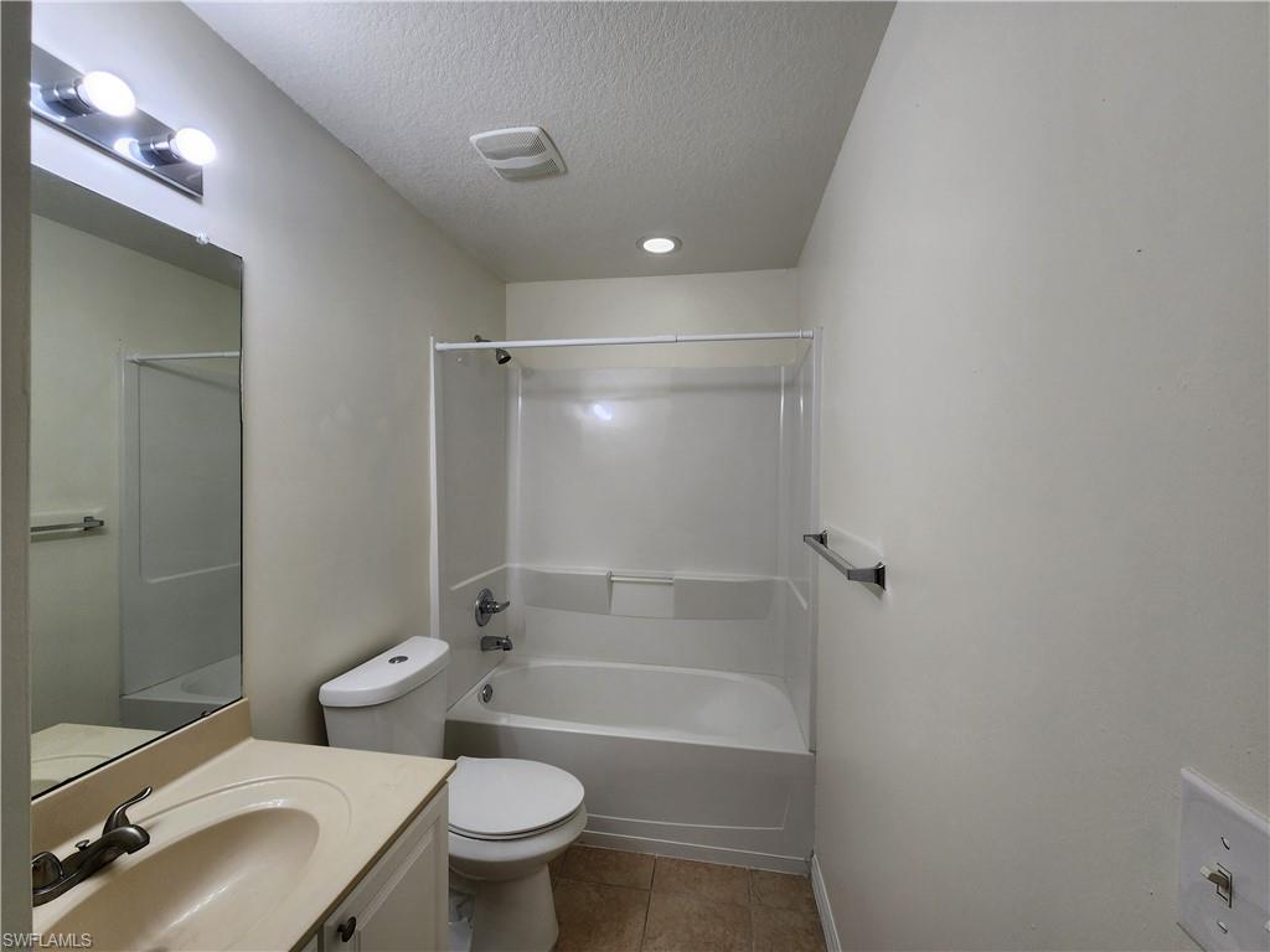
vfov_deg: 89.9
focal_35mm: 13
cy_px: 476
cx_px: 635
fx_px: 477
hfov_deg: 106.2
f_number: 2.2
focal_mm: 2.2
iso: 80
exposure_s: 1/120
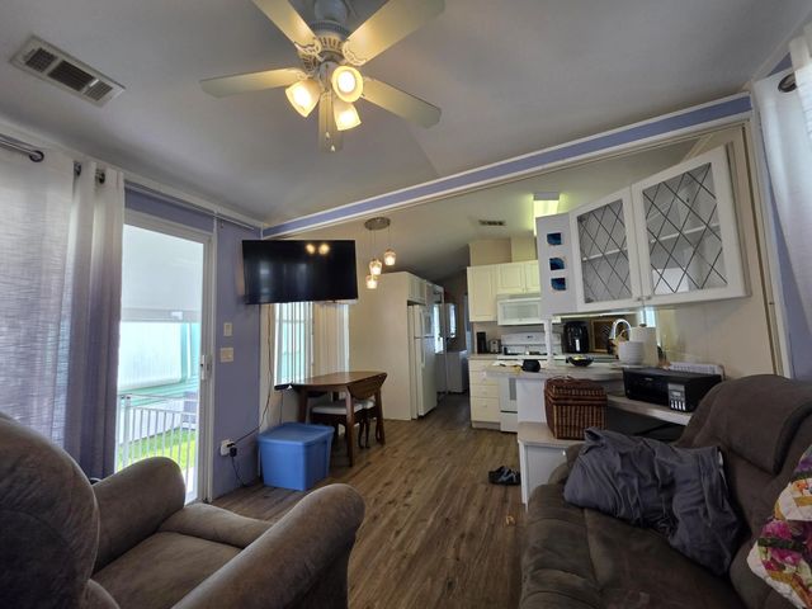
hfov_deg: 106.2
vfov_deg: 89.9
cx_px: 406
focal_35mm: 13
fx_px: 305
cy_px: 304
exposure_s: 1/120
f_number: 1.9
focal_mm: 2.2
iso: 64
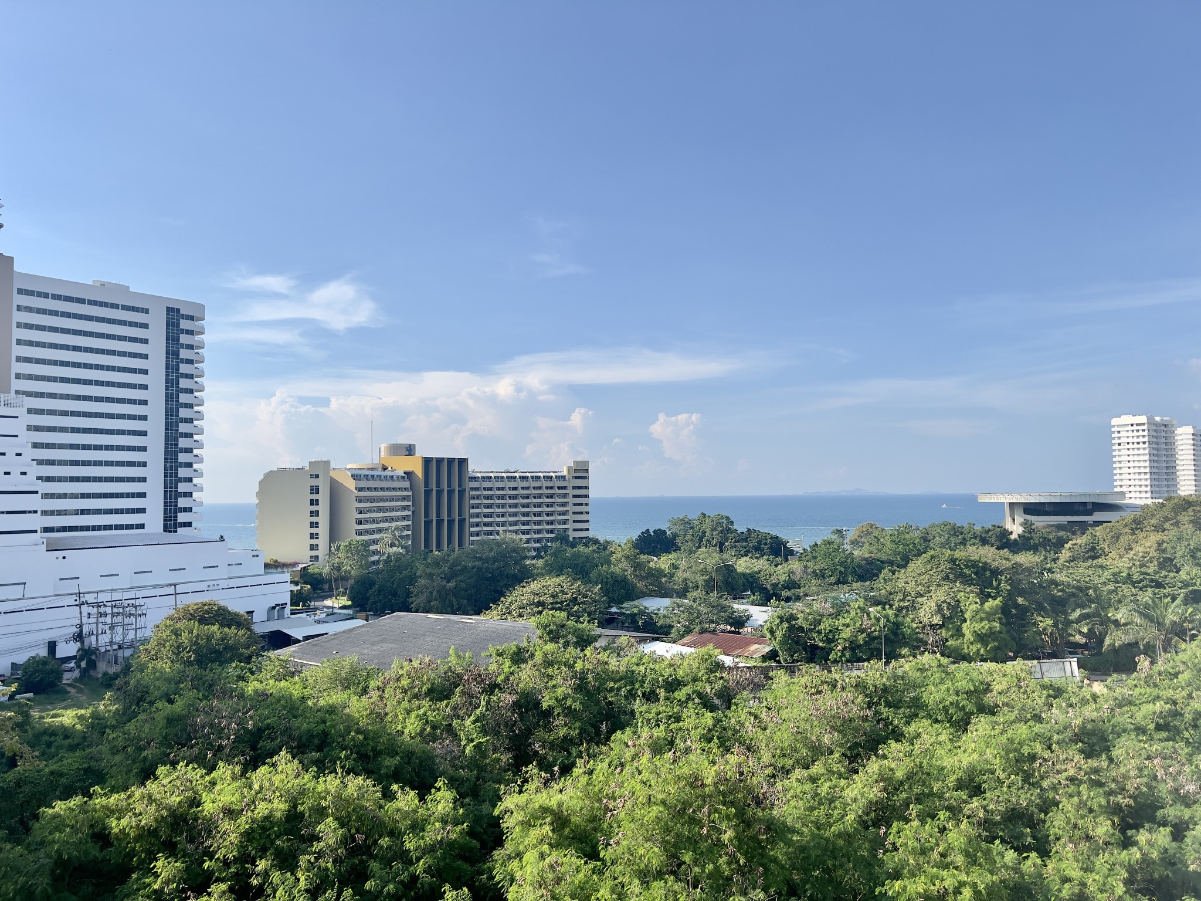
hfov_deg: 67.3
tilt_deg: +3.3
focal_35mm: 26
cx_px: 600
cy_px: 450
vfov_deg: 53.1
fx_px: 902
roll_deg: +1.2
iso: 50
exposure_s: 1/3356
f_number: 1.5
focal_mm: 5.7
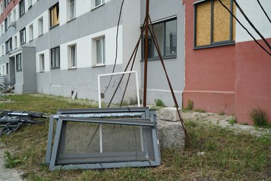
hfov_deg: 60.3
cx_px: 136
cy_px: 90
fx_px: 233
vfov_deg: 42.4
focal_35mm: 31
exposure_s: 1/200
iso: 100
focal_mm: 31
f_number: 6.3
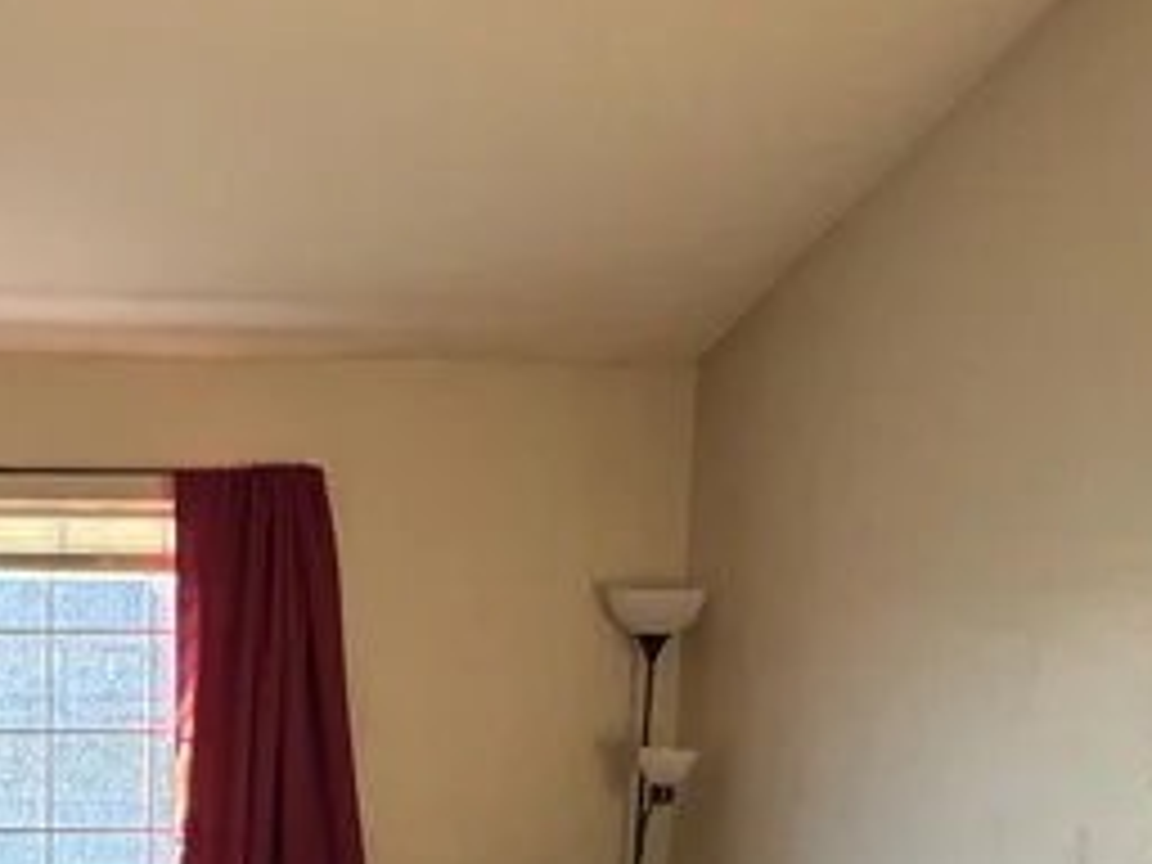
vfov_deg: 24.3
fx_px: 1864
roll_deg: -0.4
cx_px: 54
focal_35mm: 56
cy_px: 963
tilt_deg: -7.0
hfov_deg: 32.2
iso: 125
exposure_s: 1/99
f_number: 2.2
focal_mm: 2.22
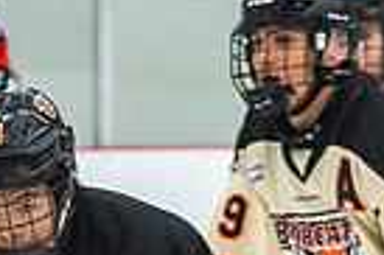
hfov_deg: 2.8
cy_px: 315
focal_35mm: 732
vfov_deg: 1.9
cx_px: 663
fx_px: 7799
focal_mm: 85
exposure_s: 1/640
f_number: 2.8
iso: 1400
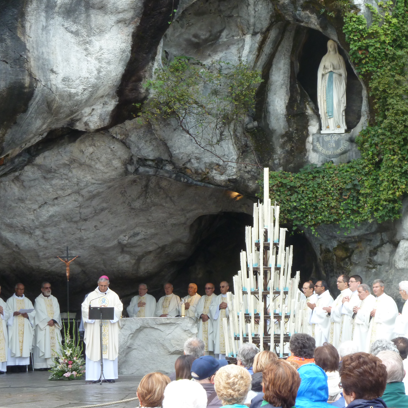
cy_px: 203
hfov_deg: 15.3
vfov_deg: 15.3
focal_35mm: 114
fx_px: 1520
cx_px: 209
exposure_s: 1/50
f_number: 4.3
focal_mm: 15.8
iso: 160
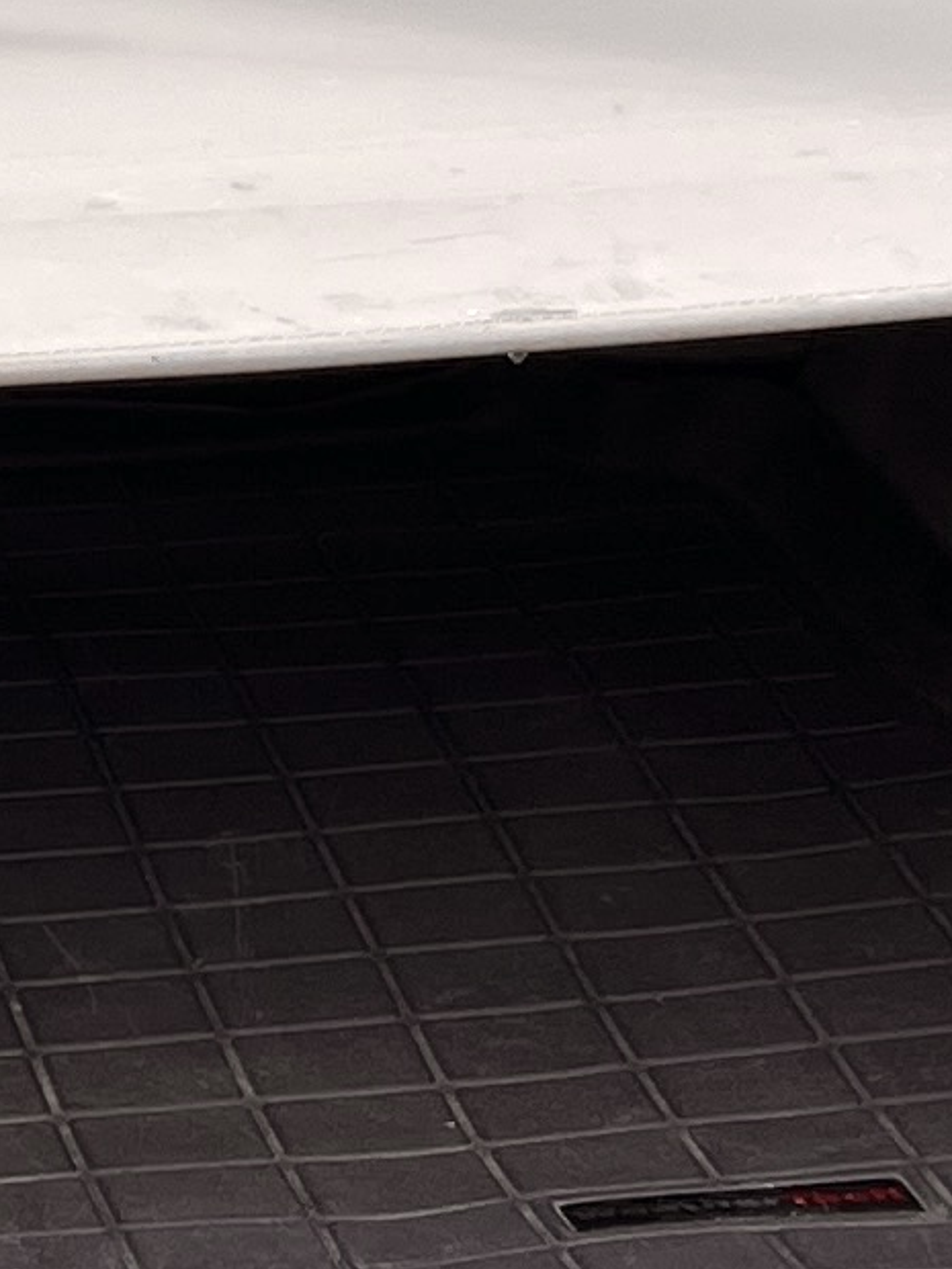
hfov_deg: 8.6
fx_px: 6197
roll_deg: -0.3
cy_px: -41
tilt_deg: -16.3
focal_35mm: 169
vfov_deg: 11.6
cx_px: -465
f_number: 1.5
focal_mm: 5.7
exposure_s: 1/1311
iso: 50
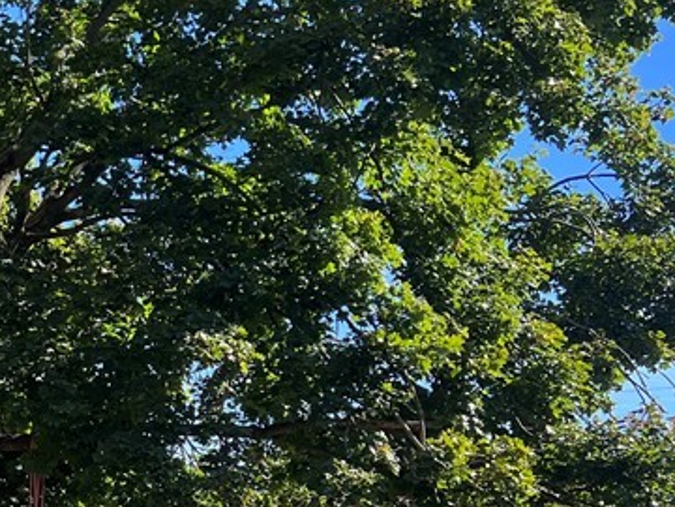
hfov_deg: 24.1
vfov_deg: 18.9
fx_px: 1443
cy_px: 597
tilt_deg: +0.7
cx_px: -122
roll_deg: -1.3
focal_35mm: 74
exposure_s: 1/859
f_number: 1.5
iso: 50
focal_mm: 5.7
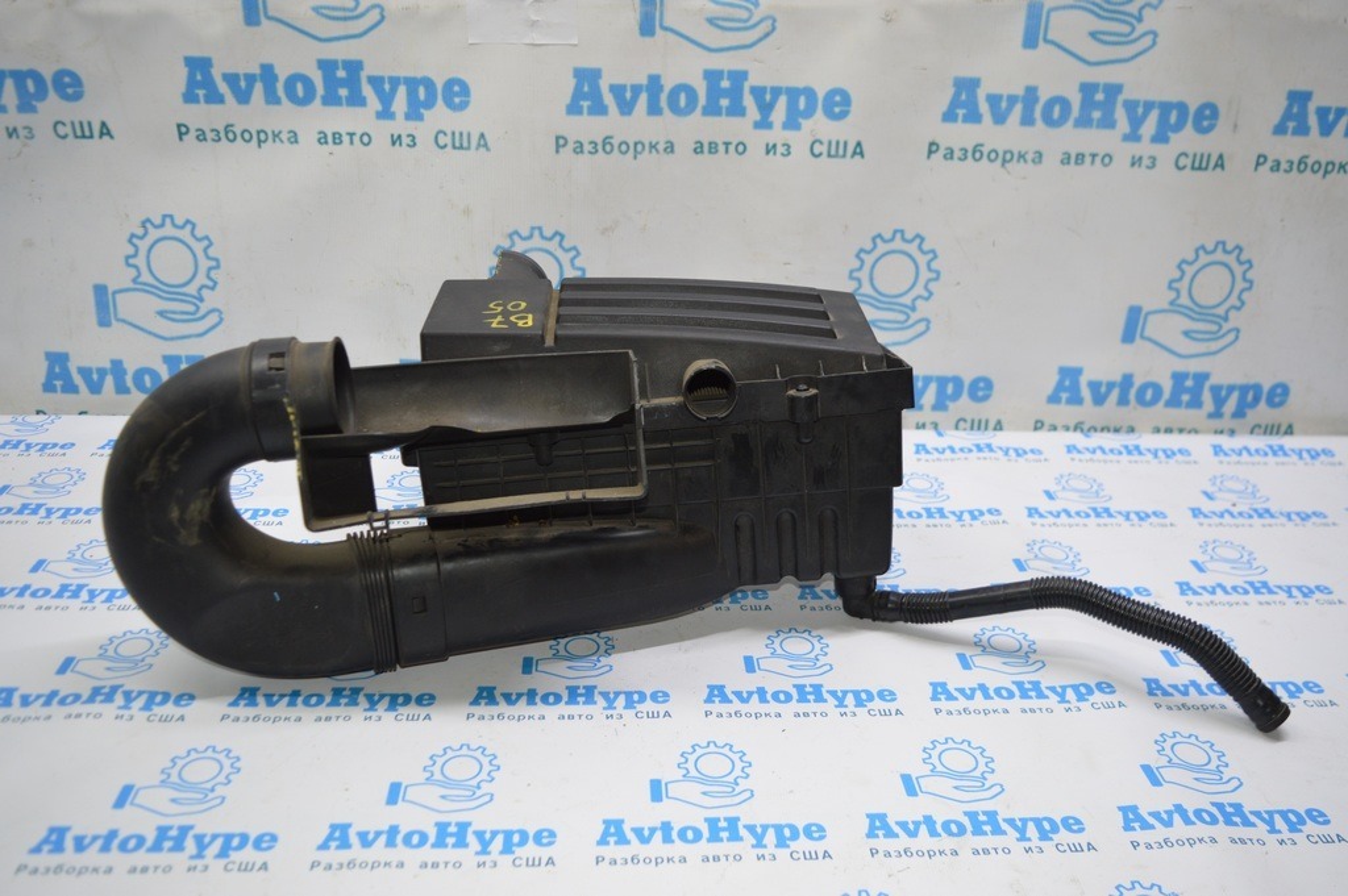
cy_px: 448
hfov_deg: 59.5
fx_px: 1179
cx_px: 674
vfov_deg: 41.6
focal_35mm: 32
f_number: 4
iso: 400
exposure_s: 1/60
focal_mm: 21
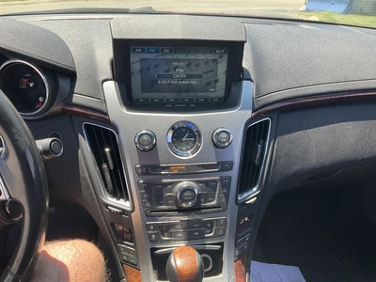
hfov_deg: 61.7
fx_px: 315
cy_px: 141
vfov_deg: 48.2
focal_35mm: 29
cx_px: 188
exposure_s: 1/204
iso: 20
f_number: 1.8
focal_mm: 3
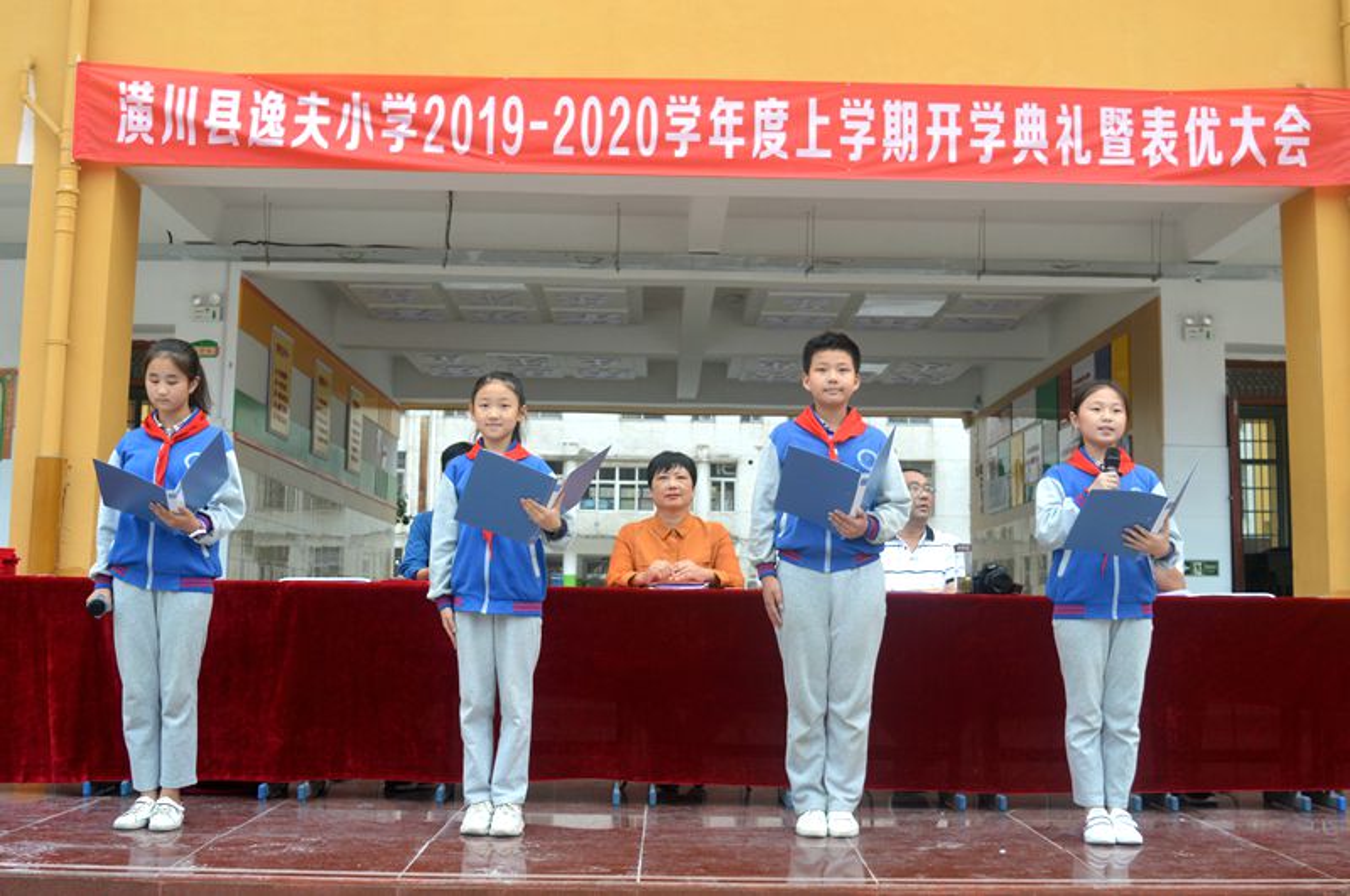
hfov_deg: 48.0
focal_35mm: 40
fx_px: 1517
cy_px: 448
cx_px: 675
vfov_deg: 32.9
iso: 180
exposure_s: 1/125
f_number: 5.6
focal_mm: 27
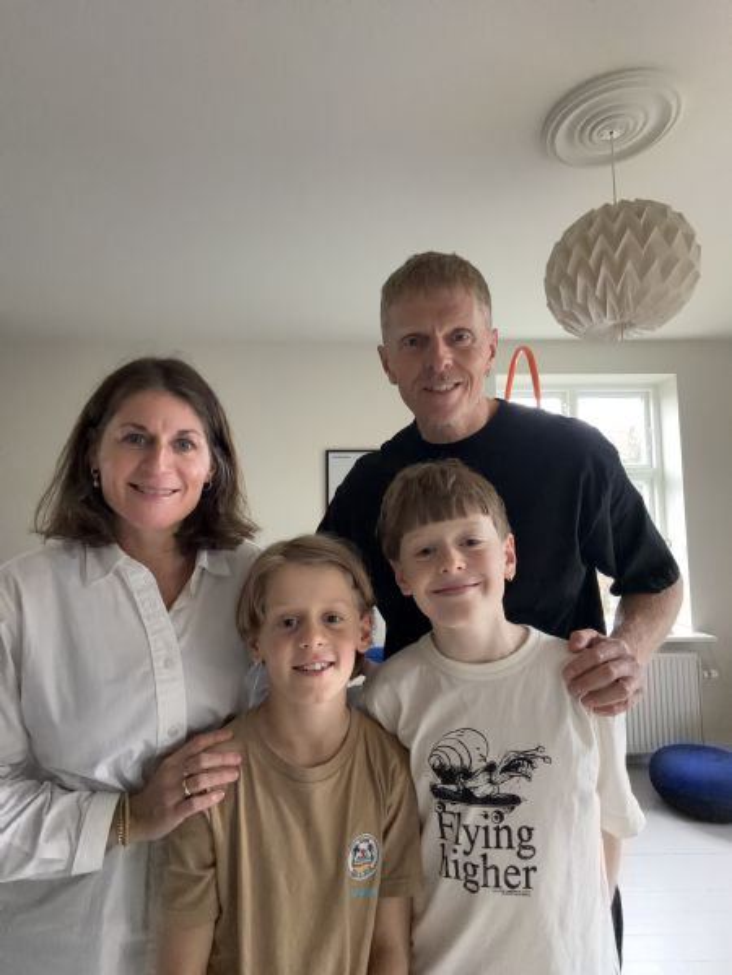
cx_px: 366
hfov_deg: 68.7
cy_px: 488
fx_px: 536
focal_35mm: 19
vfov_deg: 84.7
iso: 500
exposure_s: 1/20
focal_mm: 2.71
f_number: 1.9
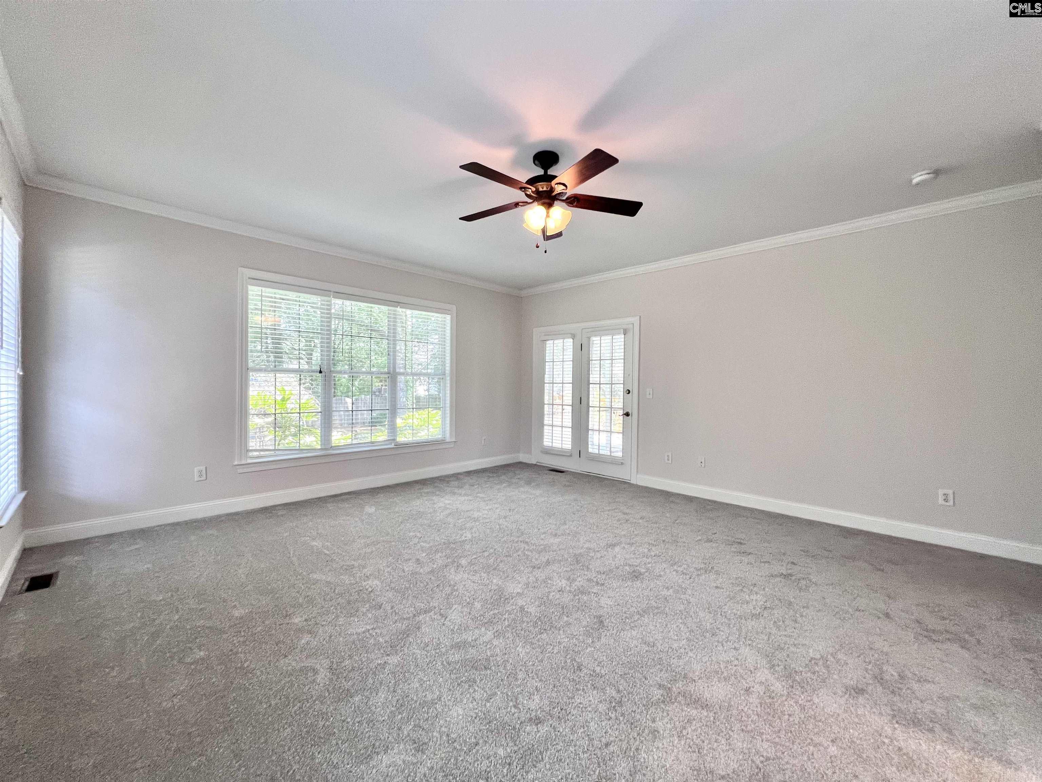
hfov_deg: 106.2
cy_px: 391
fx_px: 391
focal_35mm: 13
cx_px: 521
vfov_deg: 89.9
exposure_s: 1/120
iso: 200
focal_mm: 1.57
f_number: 1.8
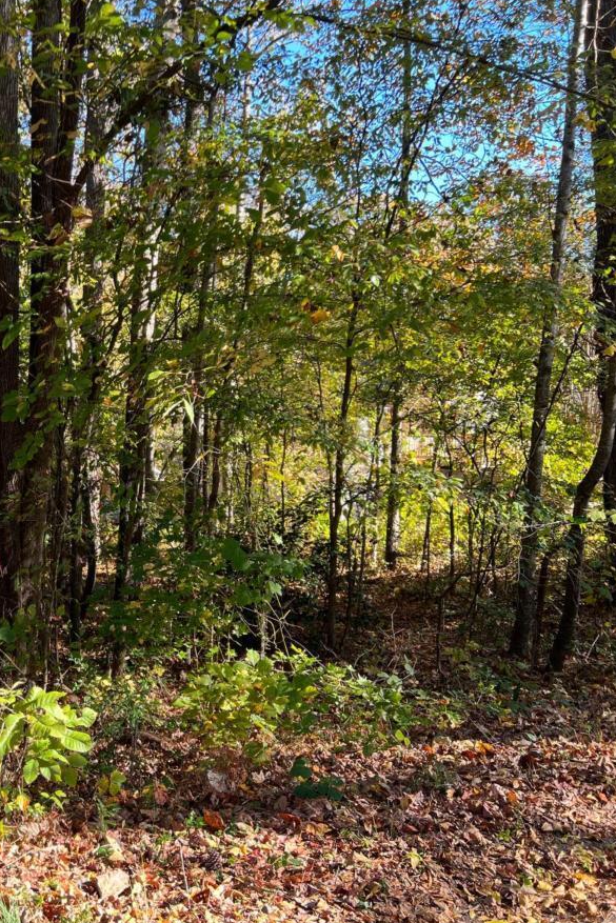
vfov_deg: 51.9
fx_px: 949
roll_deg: +0.6
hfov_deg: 32.8
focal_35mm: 37
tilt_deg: -3.2
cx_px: -11
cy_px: 466
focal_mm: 5.7
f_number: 1.5
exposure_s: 1/209
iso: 50
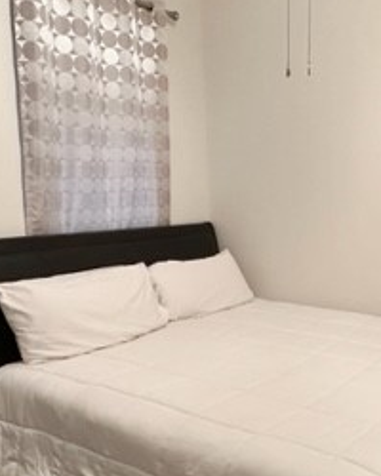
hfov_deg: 40.9
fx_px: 493
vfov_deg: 50.7
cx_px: 291
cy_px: 312
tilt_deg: -13.9
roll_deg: -0.1
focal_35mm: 35
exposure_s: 1/60
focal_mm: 2.22
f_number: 2.2
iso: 500
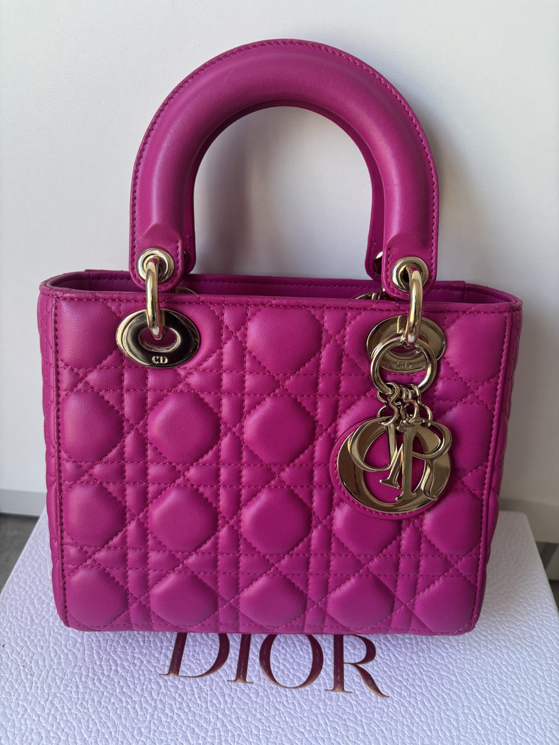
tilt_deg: -36.4
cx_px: 280
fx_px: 560
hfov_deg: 53.1
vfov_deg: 67.3
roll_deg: -2.2
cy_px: 372
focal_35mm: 26
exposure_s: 1/106
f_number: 1.6
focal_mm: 5.96
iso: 125
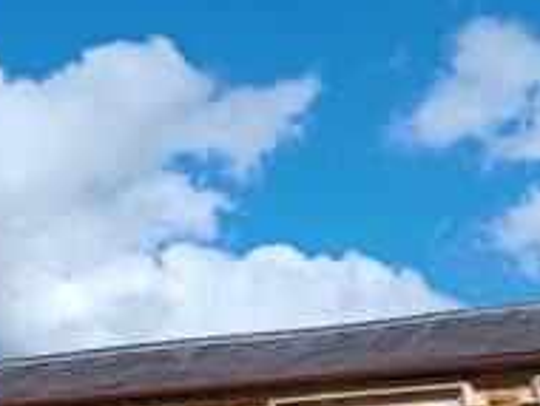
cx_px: -94
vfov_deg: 15.9
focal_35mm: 92
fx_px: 1437
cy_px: 371
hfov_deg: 20.1
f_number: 1.8
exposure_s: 1/683
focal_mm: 4.6
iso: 32
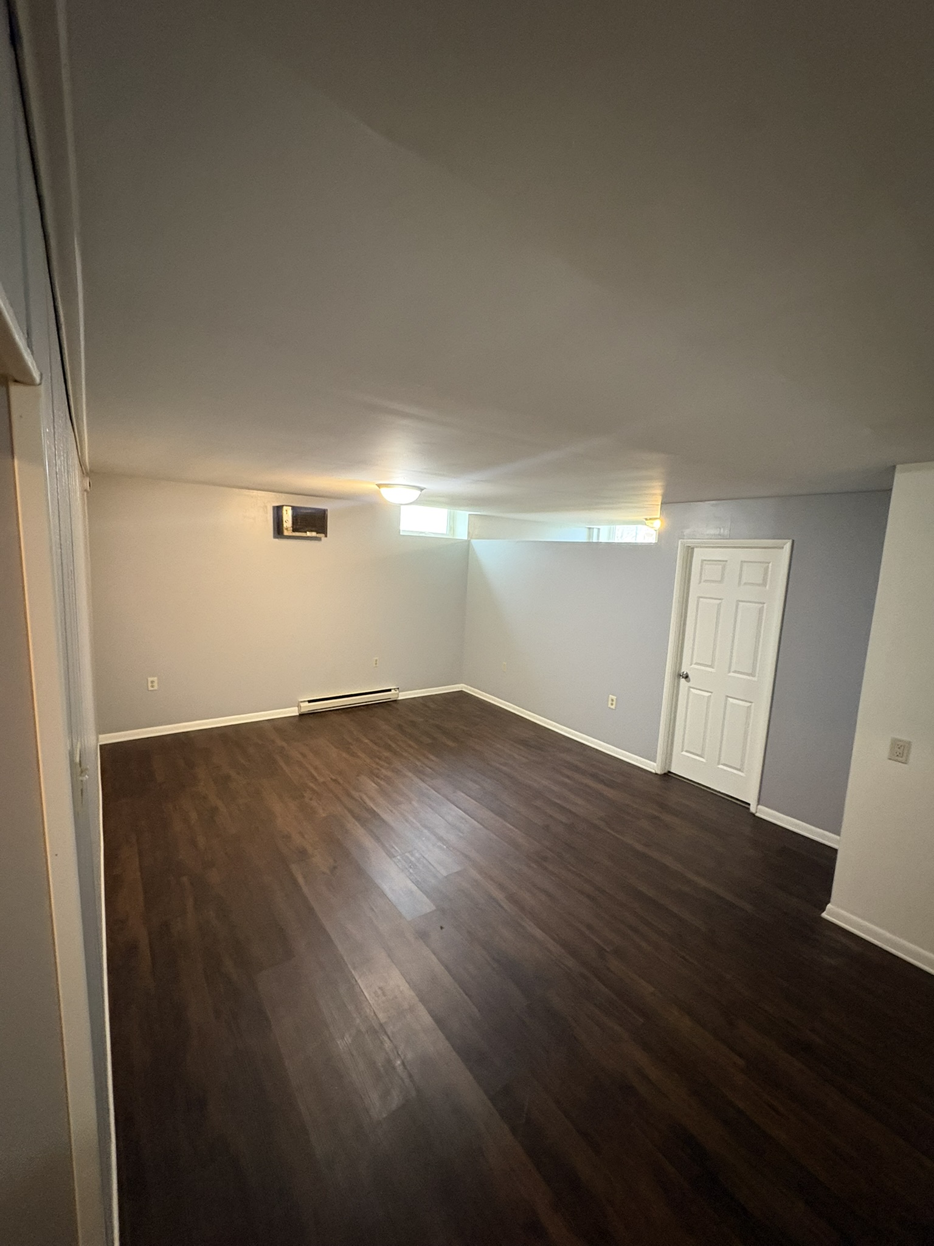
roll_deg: -4.2
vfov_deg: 102.1
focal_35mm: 14
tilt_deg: -6.5
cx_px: 467
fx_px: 504
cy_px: 623
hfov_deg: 85.7
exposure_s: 1/40
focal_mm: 2.22
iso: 640
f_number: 2.2
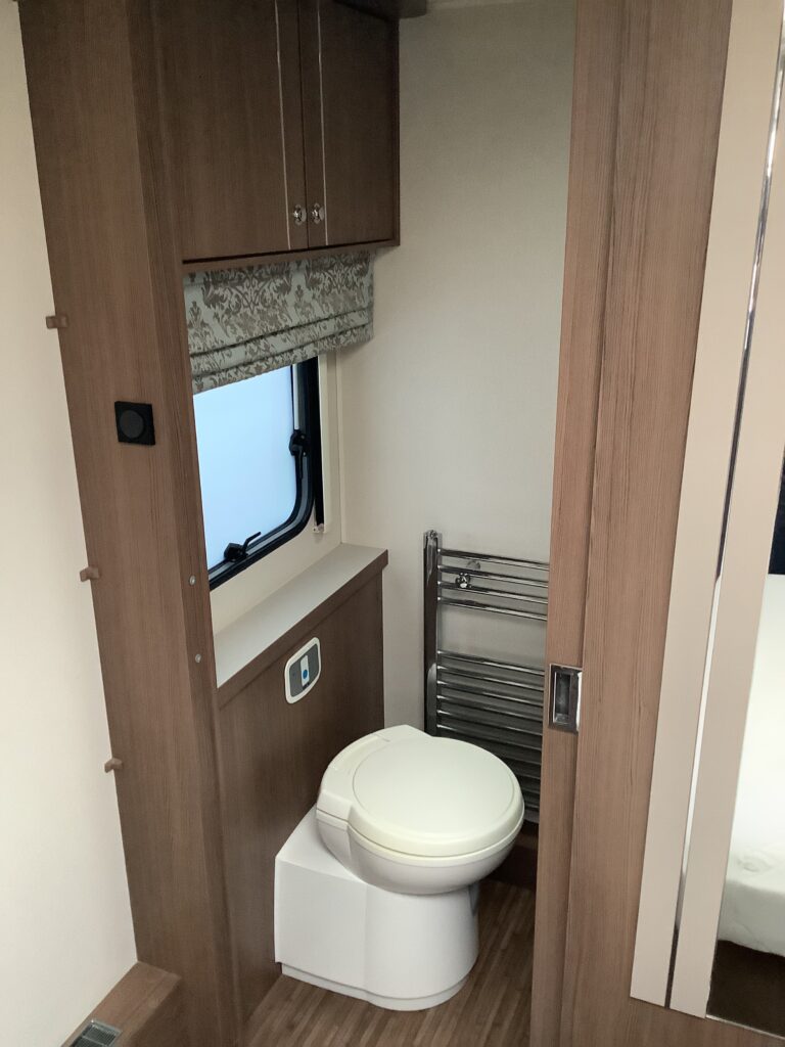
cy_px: 524
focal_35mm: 31
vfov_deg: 58.4
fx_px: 937
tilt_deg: -19.6
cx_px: 392
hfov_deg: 45.4
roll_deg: +0.0
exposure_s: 1/40
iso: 400
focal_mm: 3.3
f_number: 2.4
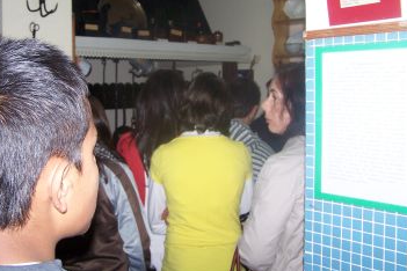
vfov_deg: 29.8
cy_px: 108
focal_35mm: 45
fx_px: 509
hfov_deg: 43.5
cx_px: 179
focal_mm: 6.3
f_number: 2.8
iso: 140
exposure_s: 1/60
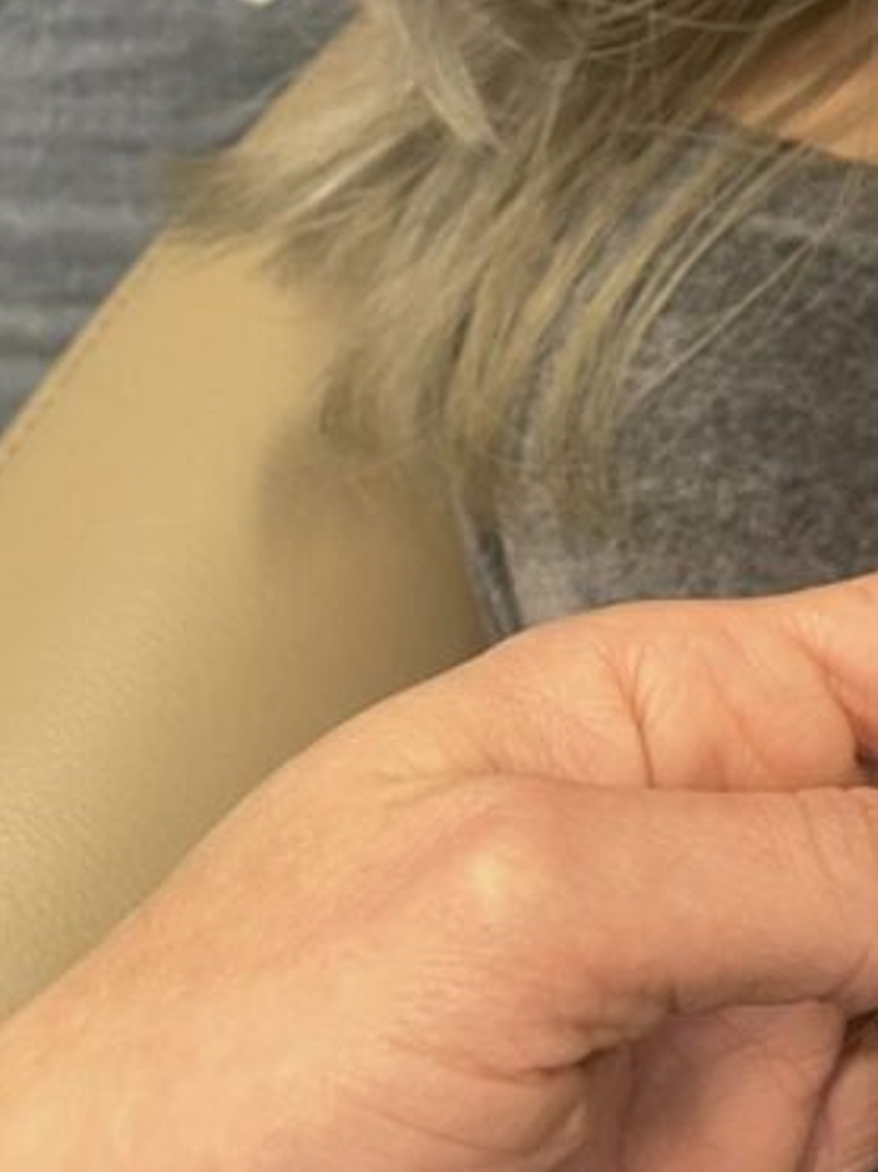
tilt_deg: -36.9
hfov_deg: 19.4
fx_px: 2335
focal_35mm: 69
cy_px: -395
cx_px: 1197
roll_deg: -4.8
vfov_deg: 24.3
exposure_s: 1/60
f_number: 1.6
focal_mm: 5.1
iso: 100
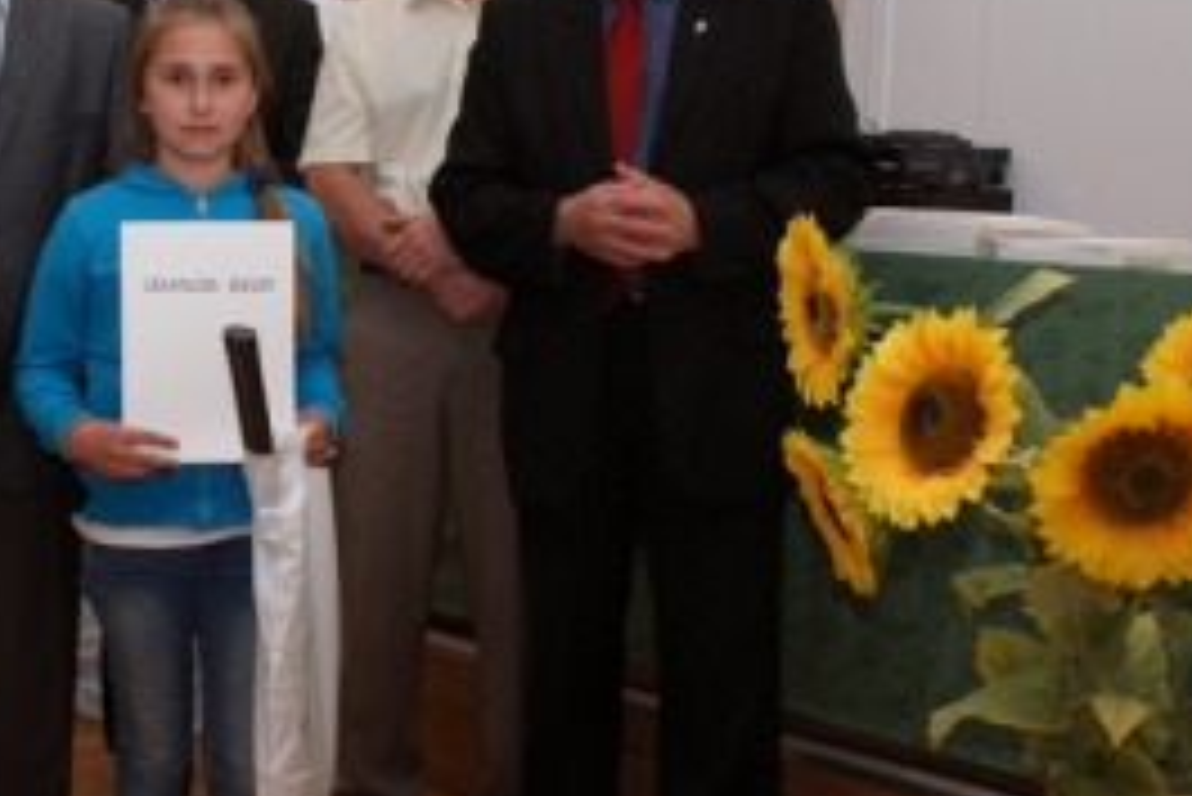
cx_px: 225
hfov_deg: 28.9
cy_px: 398
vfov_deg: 20.0
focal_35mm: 68
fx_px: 2253
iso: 400
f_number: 5.6
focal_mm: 24
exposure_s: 1/60
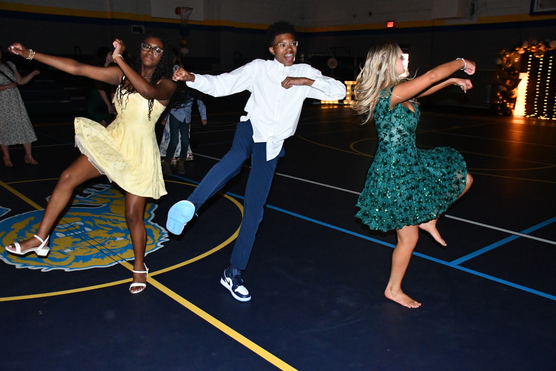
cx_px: 278
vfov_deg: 40.0
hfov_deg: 57.2
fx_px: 510
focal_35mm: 33
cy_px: 186
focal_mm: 22
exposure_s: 1/60
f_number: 3.5
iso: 6400
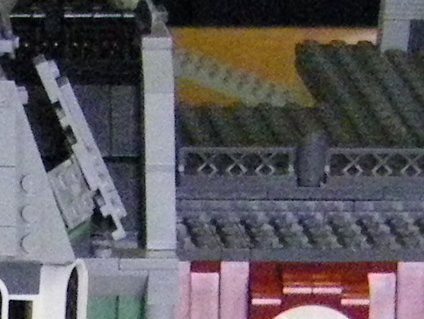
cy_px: 604
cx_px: -395
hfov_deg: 4.2
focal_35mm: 470
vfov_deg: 3.1
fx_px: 5760
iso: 800
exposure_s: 1/50
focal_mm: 11.5
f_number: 3.8
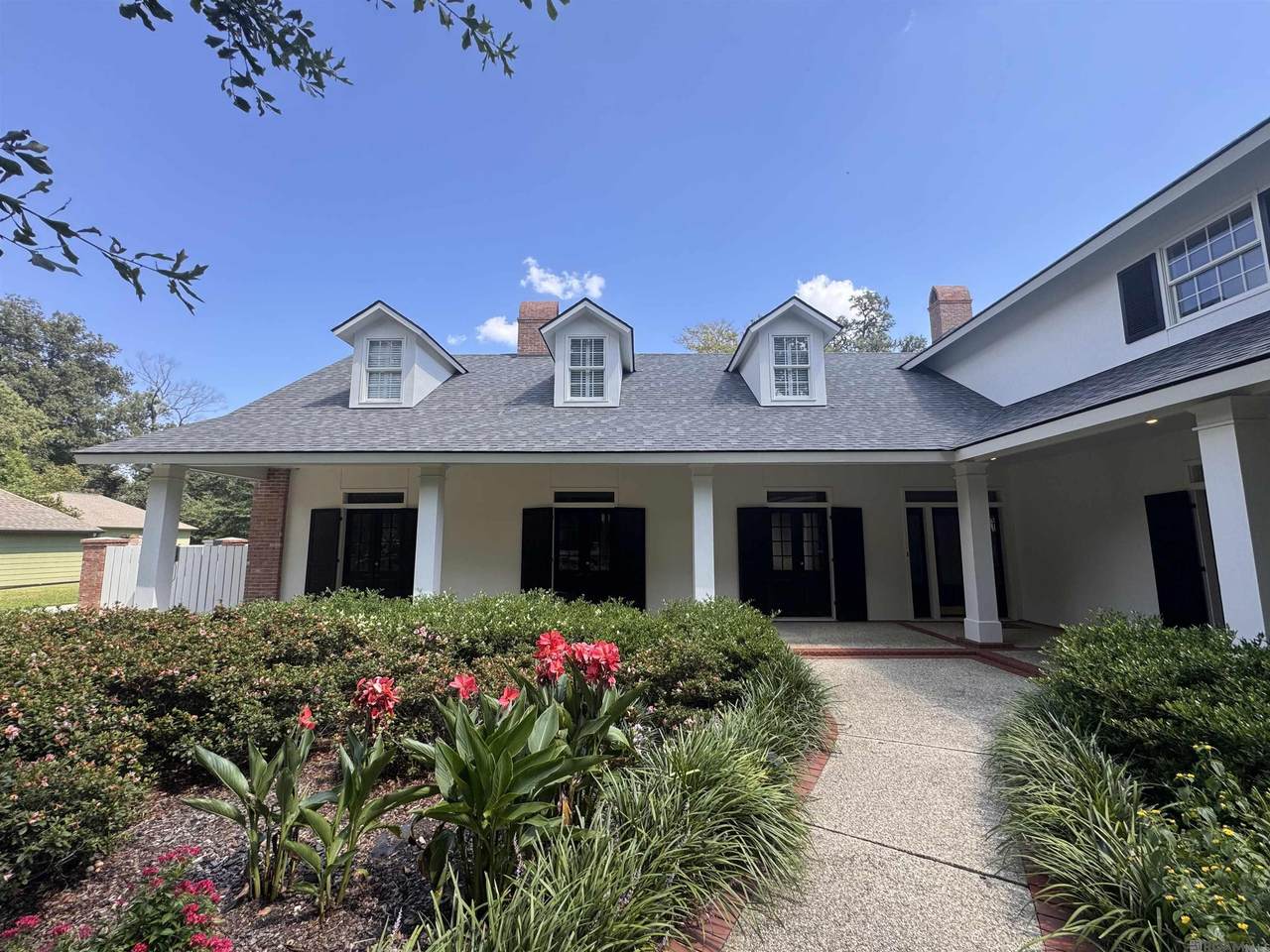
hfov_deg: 102.1
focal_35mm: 14
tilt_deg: +7.7
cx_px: 635
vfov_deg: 85.7
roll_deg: -0.4
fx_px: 514
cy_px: 476
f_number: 2.2
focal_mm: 2.22
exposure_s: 1/610
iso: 40
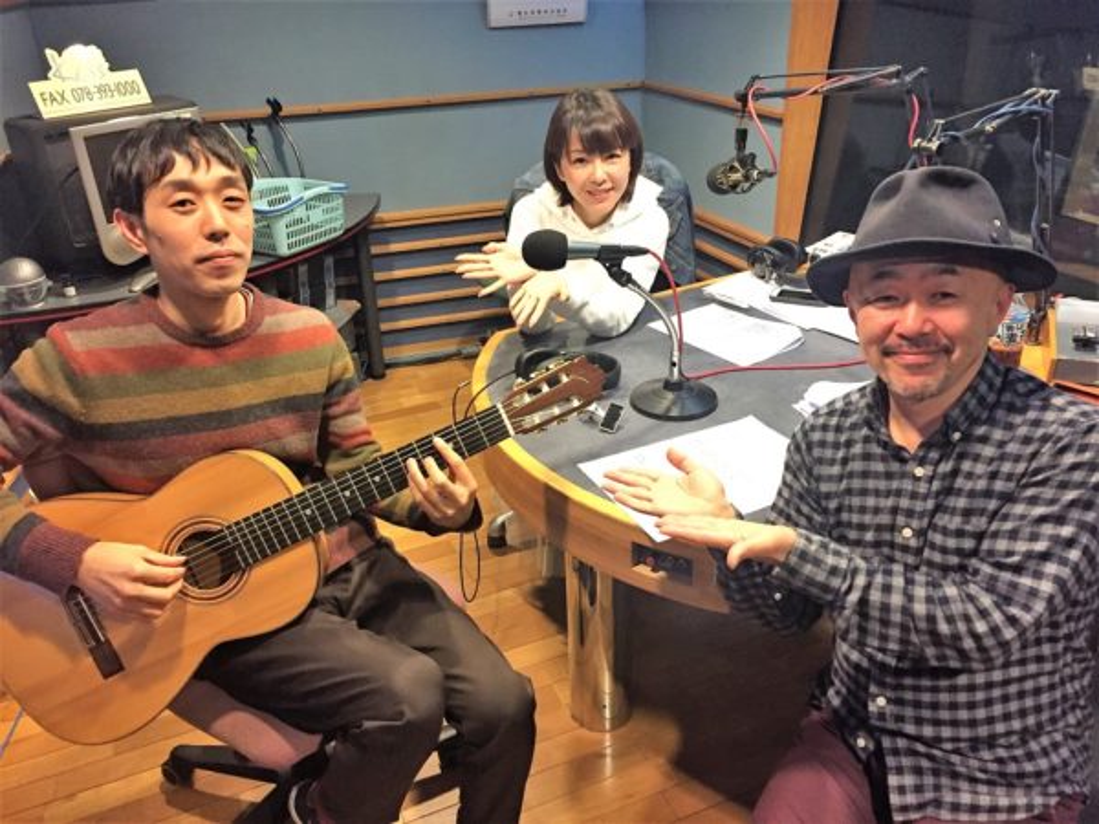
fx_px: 921
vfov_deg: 48.2
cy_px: 412
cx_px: 550
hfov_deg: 61.7
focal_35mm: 29
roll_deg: +3.0
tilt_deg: -26.7
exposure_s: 1/17
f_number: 2.2
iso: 250
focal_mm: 4.15
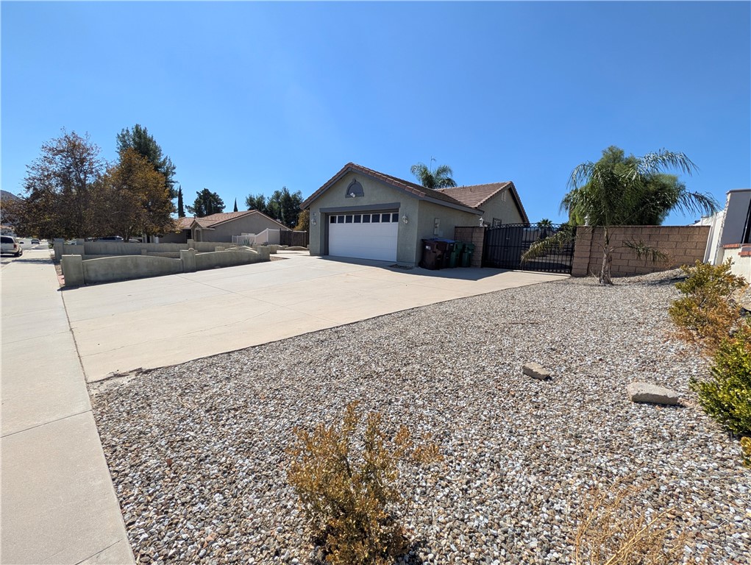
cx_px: 376
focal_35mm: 12
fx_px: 261
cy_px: 282
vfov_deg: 94.6
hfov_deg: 110.5
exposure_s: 1/3247
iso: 49
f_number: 1.7
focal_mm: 2.02
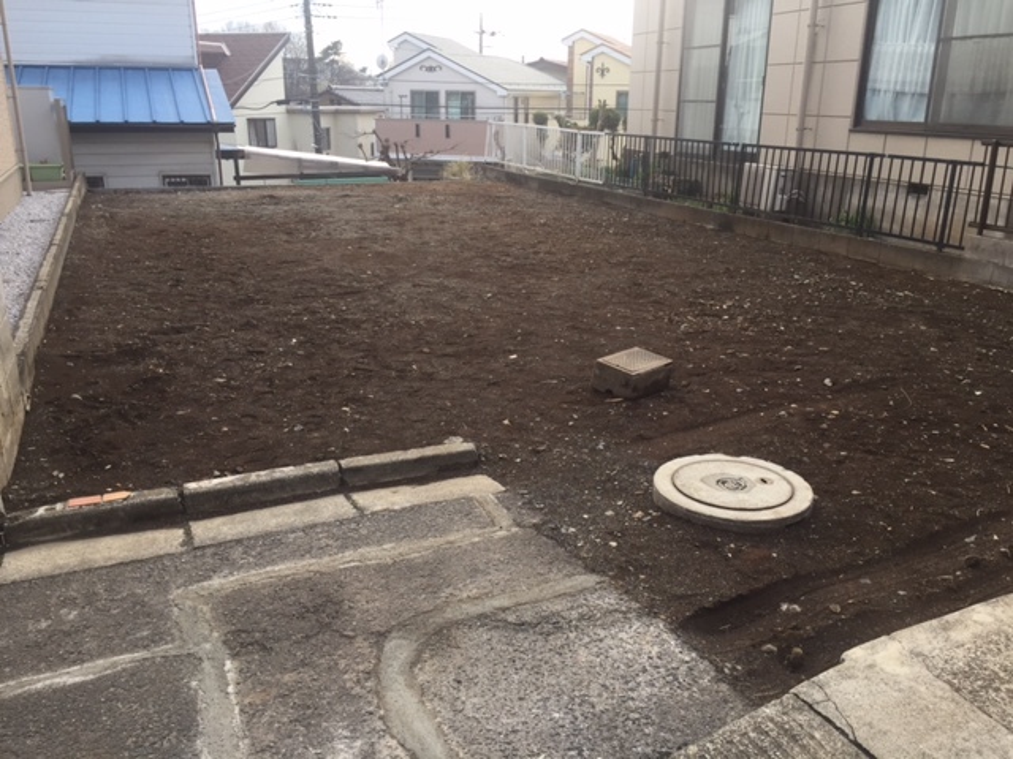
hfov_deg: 61.7
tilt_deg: -18.5
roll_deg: -1.1
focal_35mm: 29
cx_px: 506
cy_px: 380
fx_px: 849
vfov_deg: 48.2
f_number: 2.2
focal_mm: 4.15
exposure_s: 1/267
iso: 32
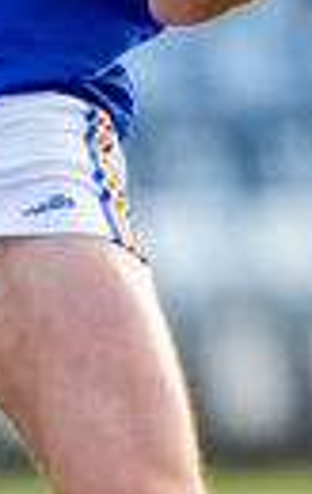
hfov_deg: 0.4
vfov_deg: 0.6
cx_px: 126
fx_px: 50683
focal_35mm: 3750
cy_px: 150
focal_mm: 600
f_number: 6.3
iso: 2000
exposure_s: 1/1000
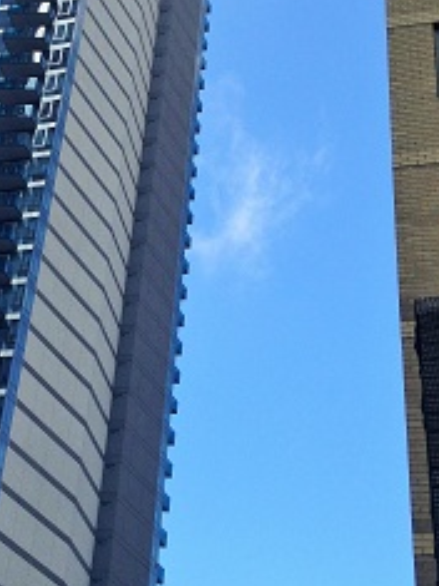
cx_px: 55
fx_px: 1236
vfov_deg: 26.7
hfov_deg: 19.8
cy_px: 252
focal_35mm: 73
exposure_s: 1/849
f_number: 2.4
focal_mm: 4.28
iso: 50
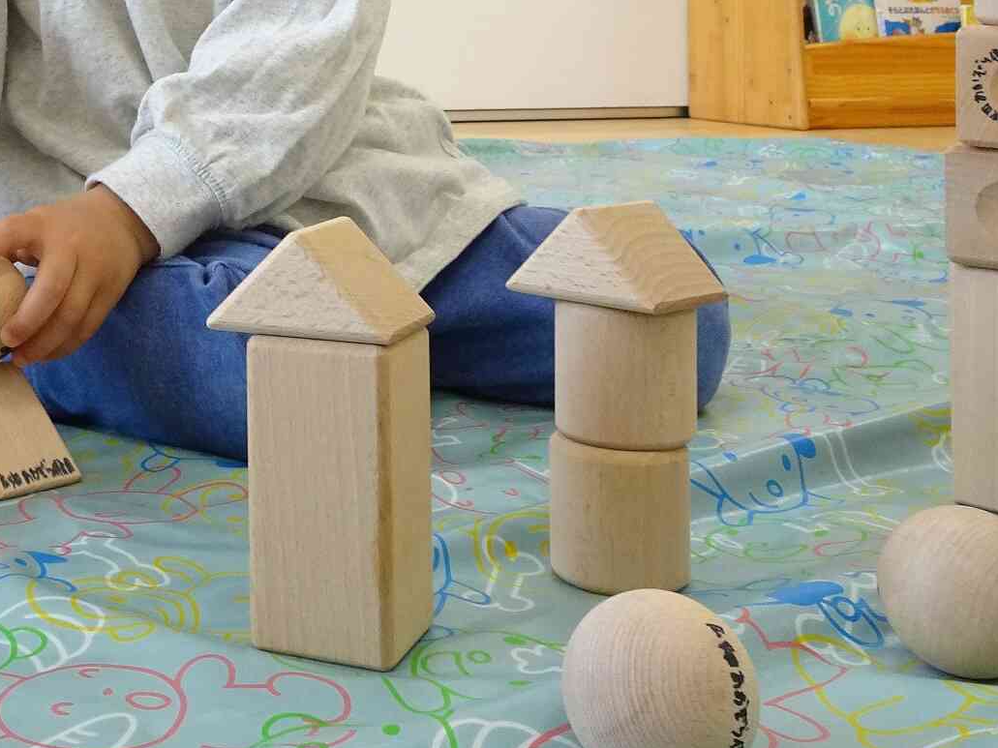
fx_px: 1643
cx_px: 141
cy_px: -57
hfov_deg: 32.5
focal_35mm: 57
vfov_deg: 24.1
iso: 200
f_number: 3.5
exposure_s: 1/80
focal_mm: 4.1
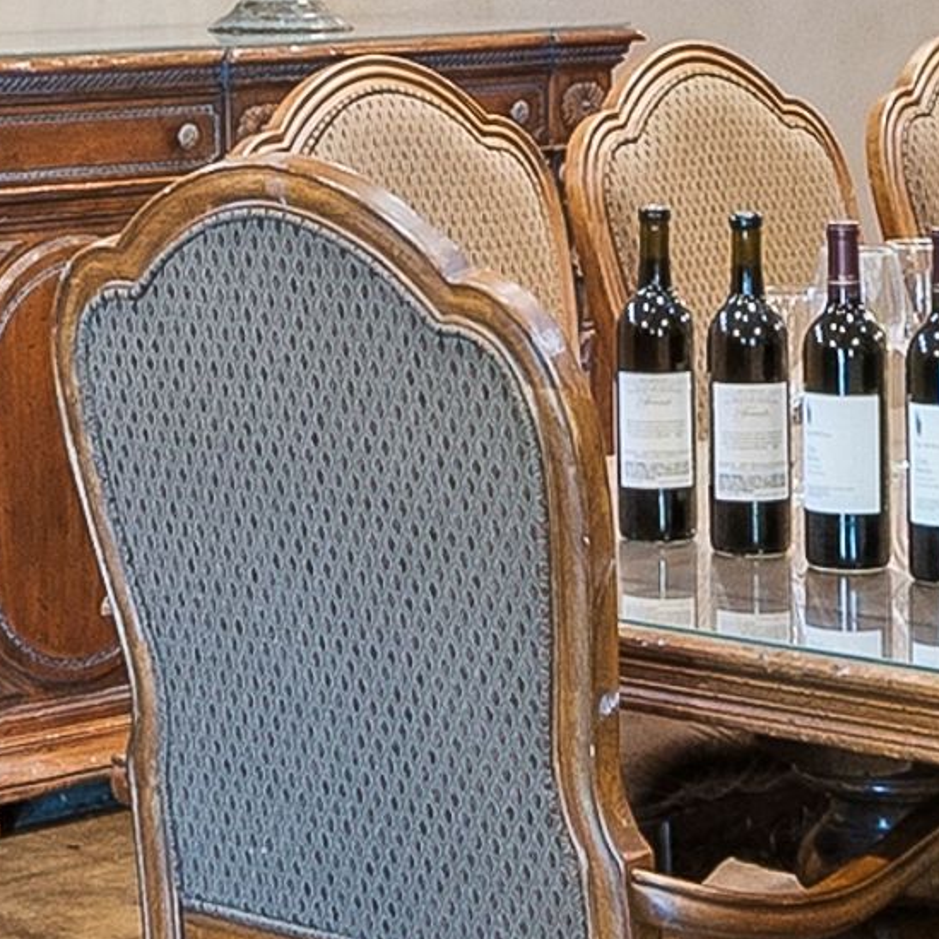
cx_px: 56
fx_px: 4020
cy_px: -197
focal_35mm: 131
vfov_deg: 13.0
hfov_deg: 13.2
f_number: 8
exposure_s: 1
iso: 800
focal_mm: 14
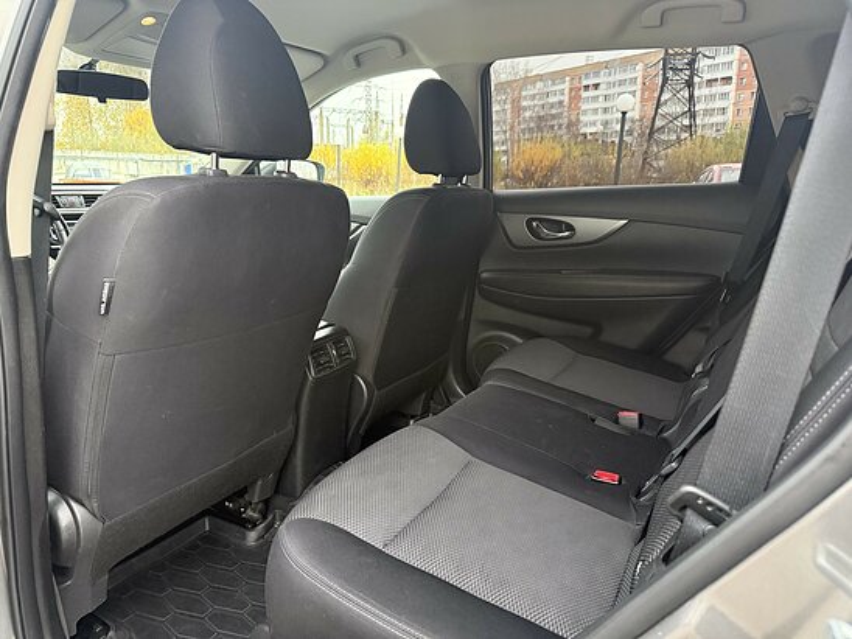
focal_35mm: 24
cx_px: 426
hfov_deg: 71.6
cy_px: 320
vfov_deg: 56.8
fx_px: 591
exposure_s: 1/60
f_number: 1.78
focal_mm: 6.76
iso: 640
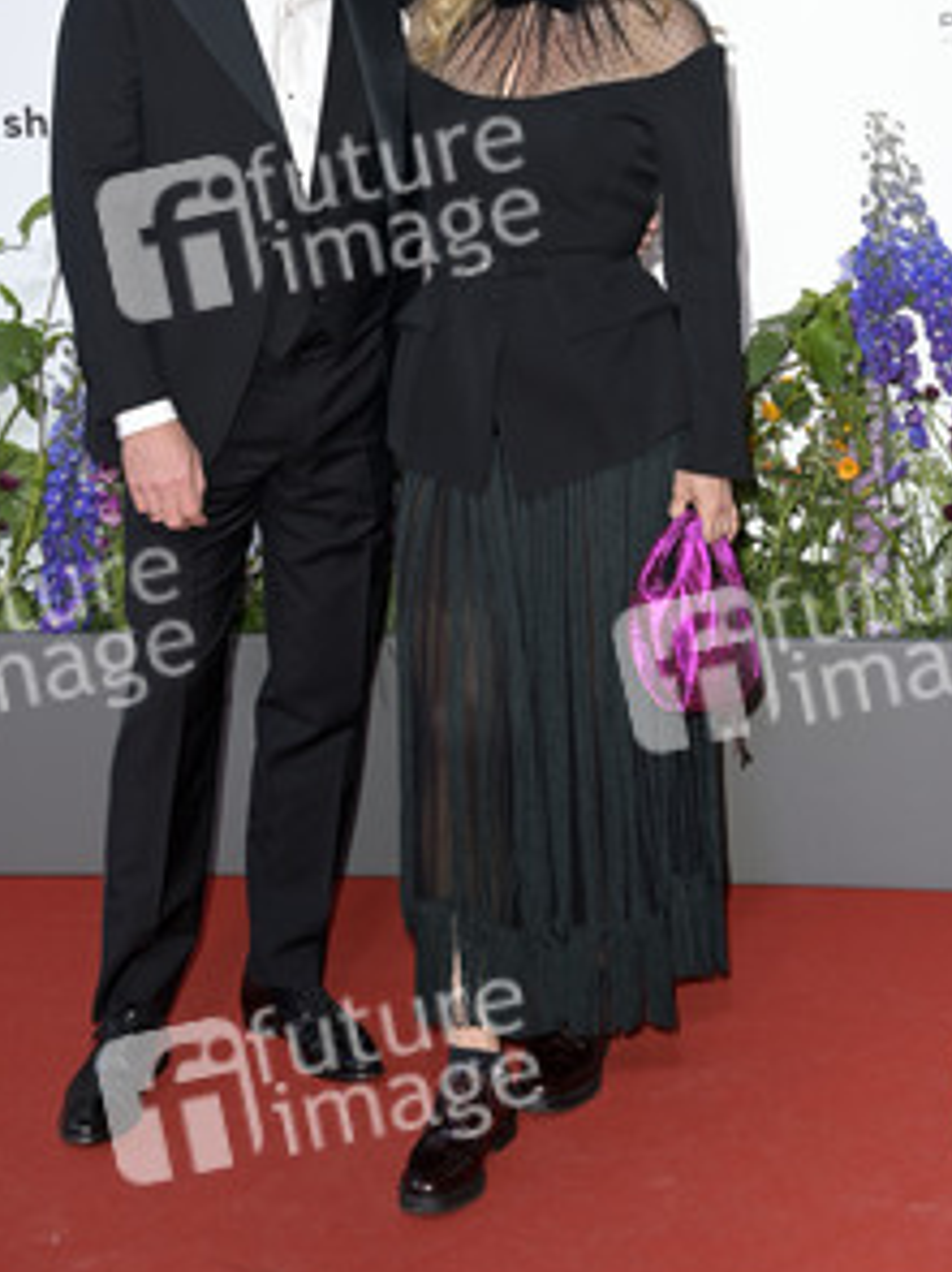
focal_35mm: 73
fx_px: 2679
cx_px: 444
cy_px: 435
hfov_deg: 20.1
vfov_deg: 26.6
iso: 640
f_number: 6.3
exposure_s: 1/200
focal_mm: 56
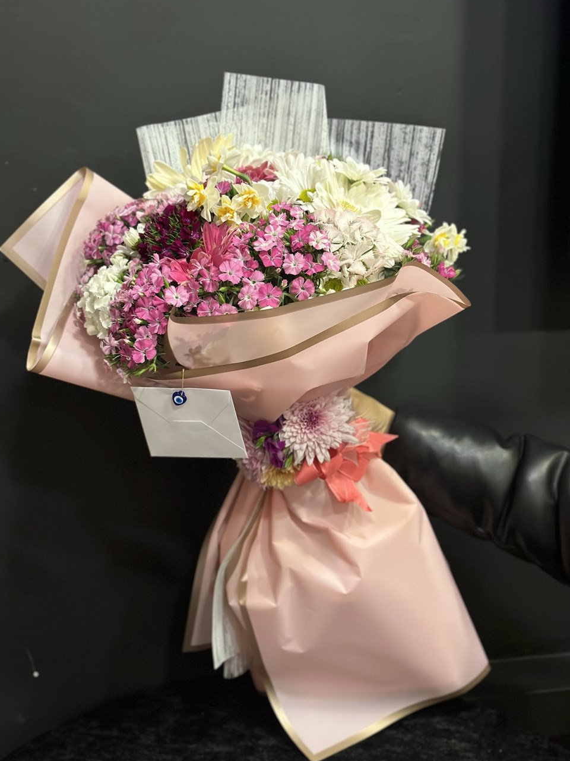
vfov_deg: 38.2
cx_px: 287
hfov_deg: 29.1
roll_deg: +0.7
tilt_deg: -8.5
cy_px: 389
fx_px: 1098
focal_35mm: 50
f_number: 1.78
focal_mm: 6.86
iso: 160
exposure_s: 1/50
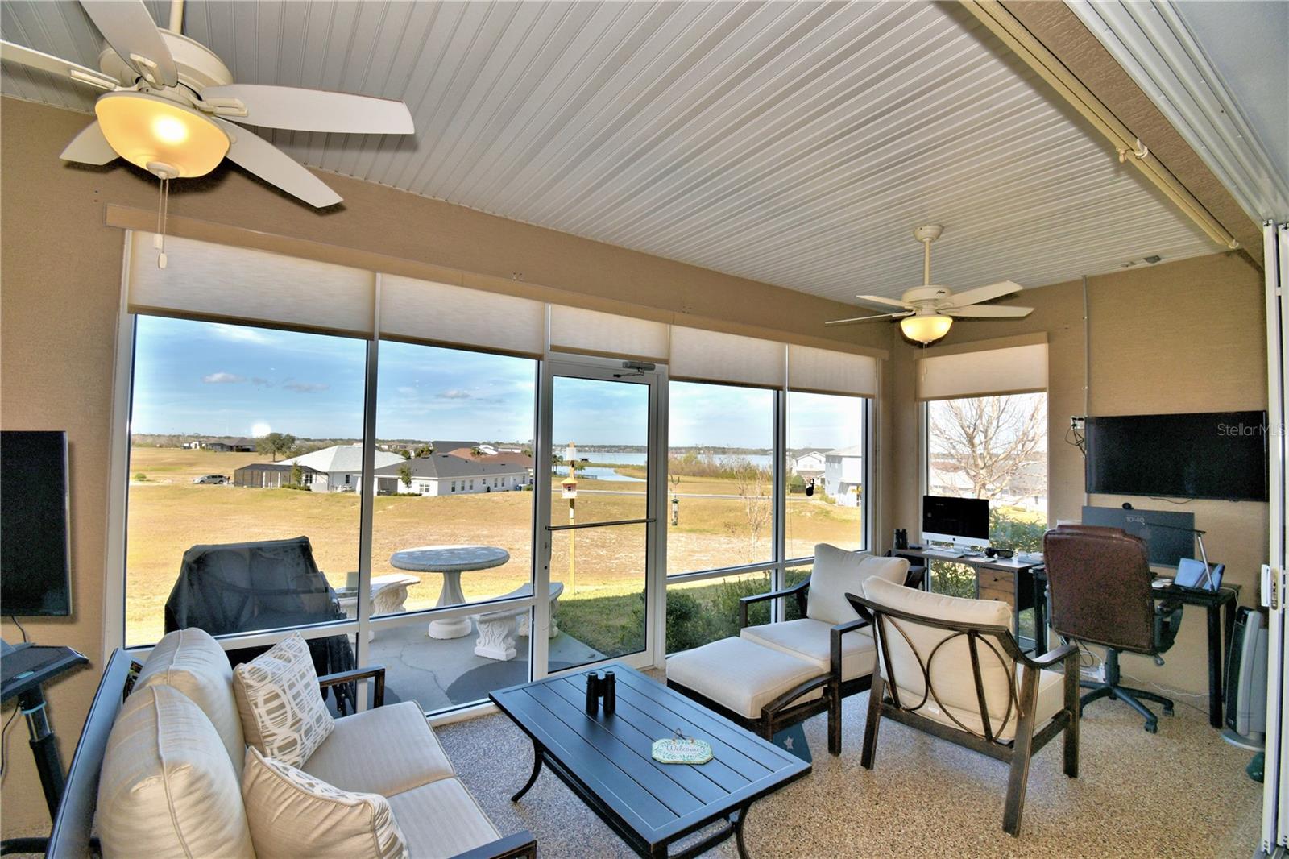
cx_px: 644
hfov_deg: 100.4
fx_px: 537
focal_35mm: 15
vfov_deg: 77.3
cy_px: 430
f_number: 9
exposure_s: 1/250
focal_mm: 10
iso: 100
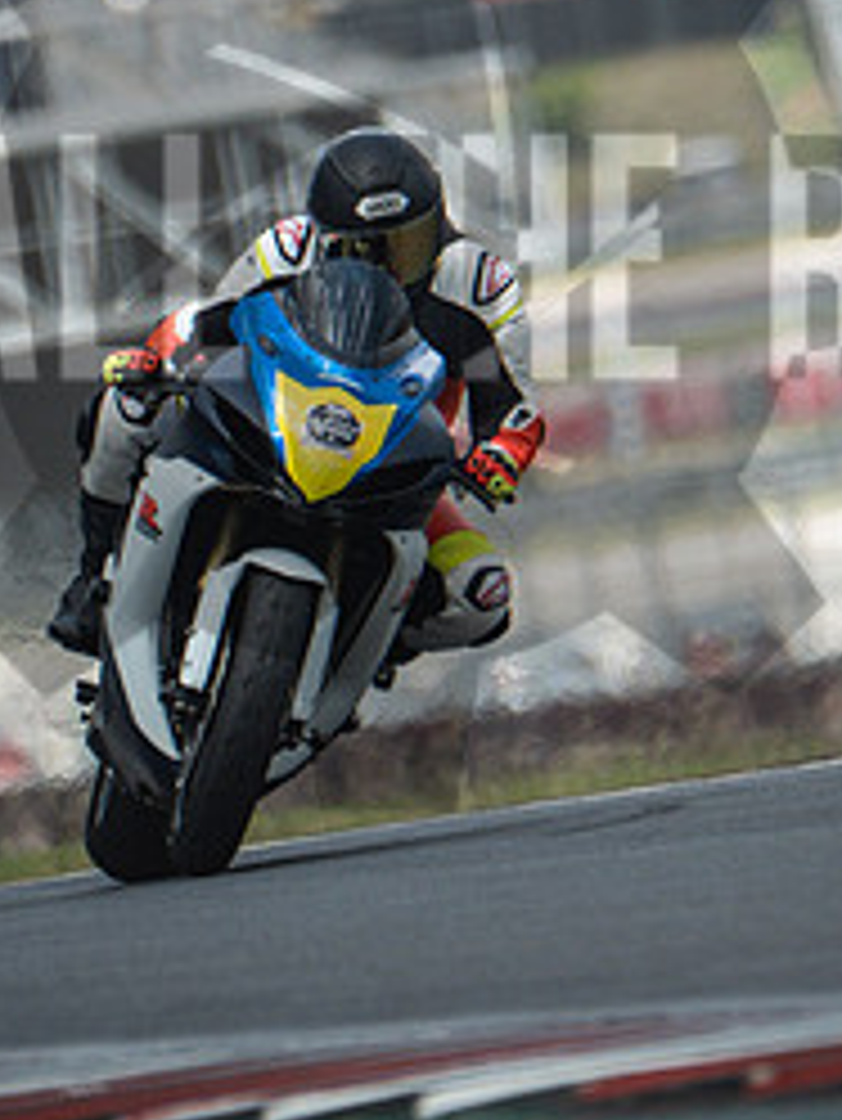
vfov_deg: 1.5
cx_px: 387
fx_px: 43487
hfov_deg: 1.1
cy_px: 263
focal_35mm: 1342
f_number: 5.6
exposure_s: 1/2000
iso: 1000
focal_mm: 400
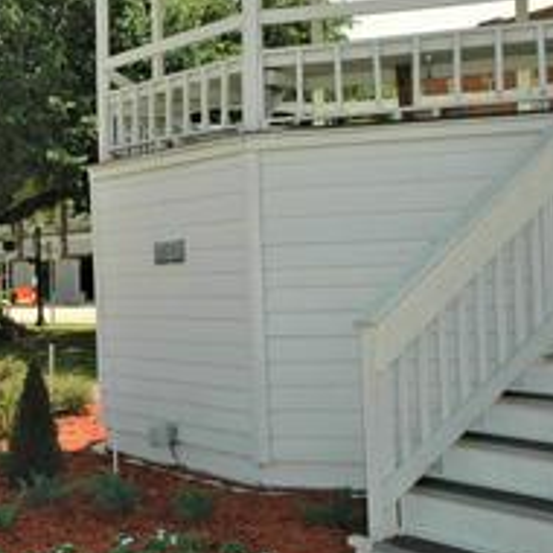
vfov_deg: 29.0
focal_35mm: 59
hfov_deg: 27.4
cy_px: 233
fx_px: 1066
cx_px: 3
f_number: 11
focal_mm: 22
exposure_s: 1/500
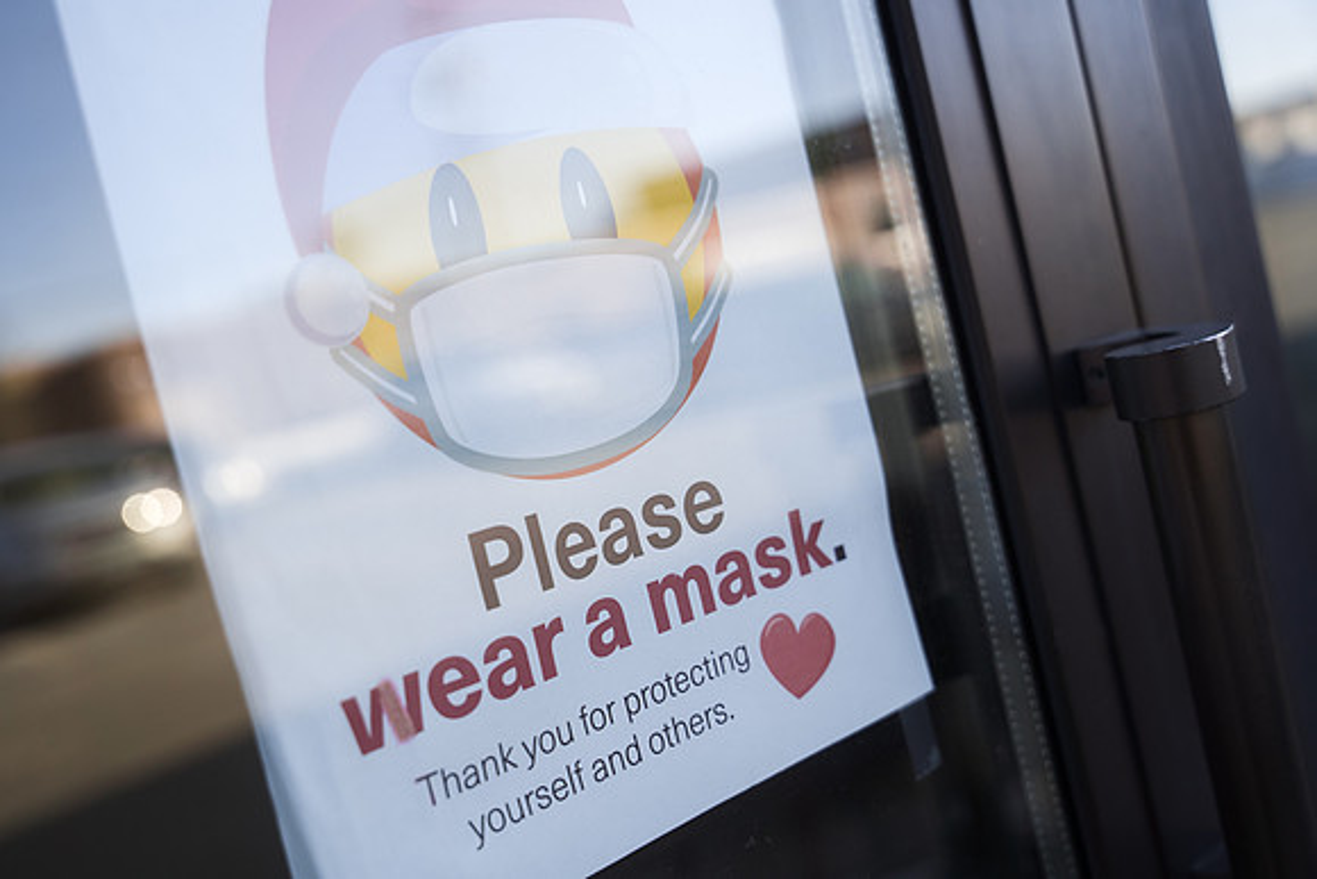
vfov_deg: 35.2
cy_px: 443
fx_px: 1385
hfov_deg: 50.8
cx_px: 619
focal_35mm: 38
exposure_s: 1/640
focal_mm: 35.7
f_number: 3.5
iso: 200
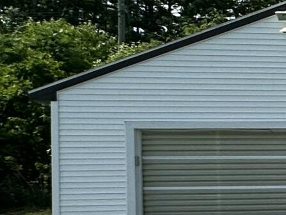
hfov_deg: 11.7
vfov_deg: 15.4
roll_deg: +1.1
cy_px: 216
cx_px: 842
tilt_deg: +0.6
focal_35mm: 94
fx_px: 776
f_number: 2.2
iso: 40
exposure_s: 1/1689
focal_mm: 2.22
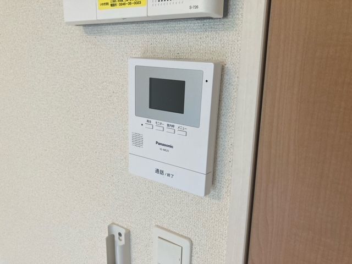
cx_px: 176
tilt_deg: -15.4
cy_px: 132
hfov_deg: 63.4
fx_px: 285
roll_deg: -1.8
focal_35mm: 28
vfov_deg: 49.7
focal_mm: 3.99
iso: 80
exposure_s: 1/85
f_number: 1.8
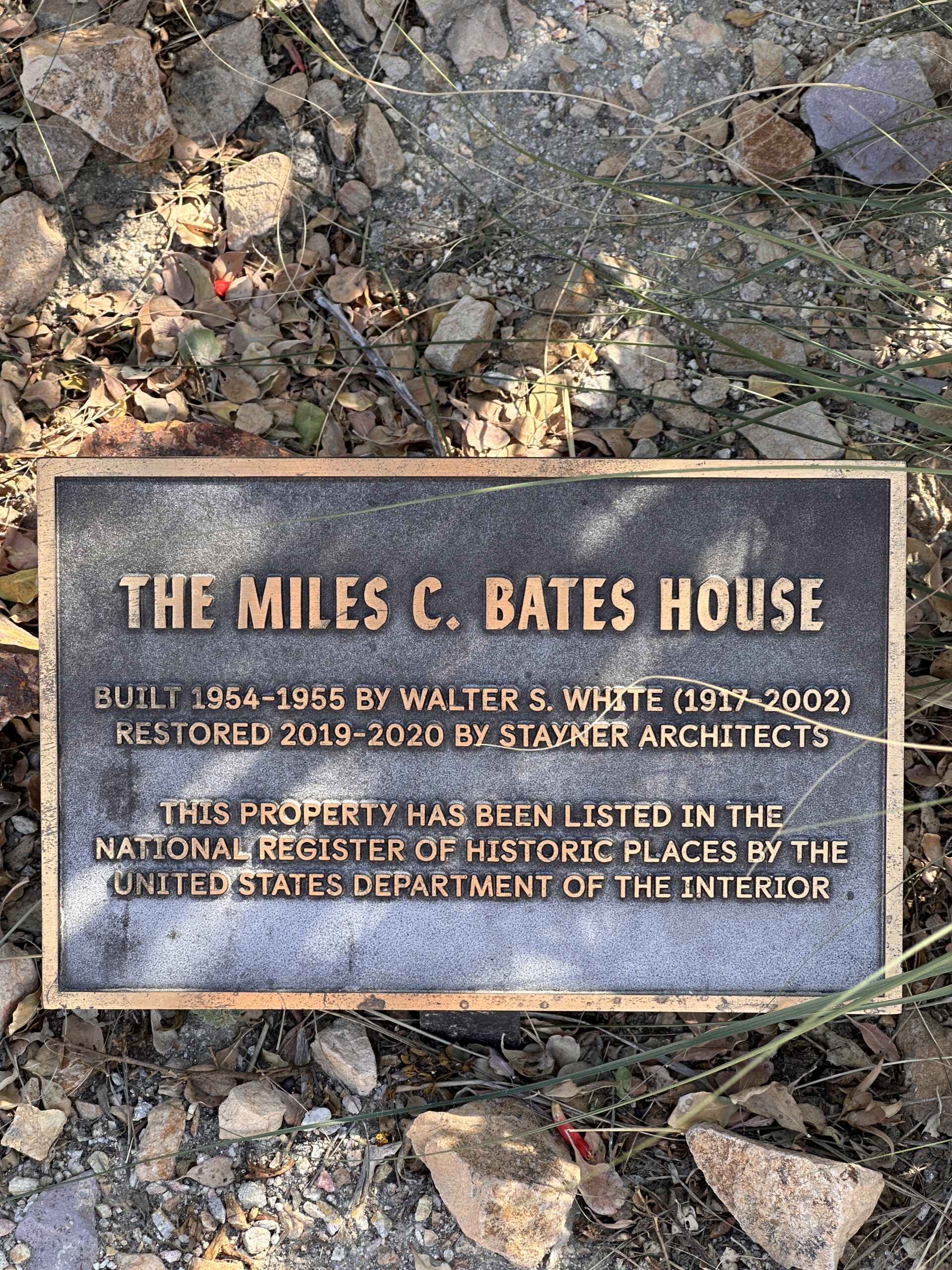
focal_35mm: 77
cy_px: 635
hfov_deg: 19.1
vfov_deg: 25.3
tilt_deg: -56.8
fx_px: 2824
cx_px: 476
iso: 32
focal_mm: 9
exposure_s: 1/122
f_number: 2.8
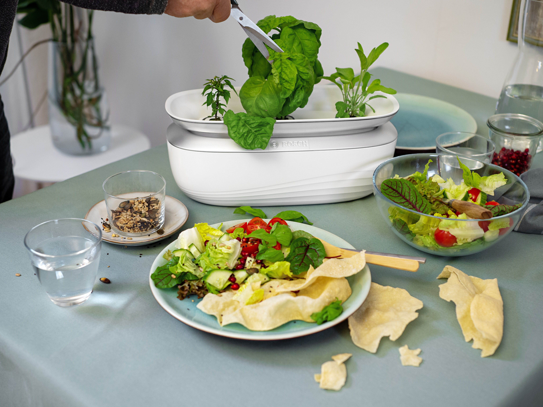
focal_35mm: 50
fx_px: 784
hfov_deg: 38.2
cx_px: 272
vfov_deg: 29.1
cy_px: 204
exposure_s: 1/200
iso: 320
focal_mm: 25
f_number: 2
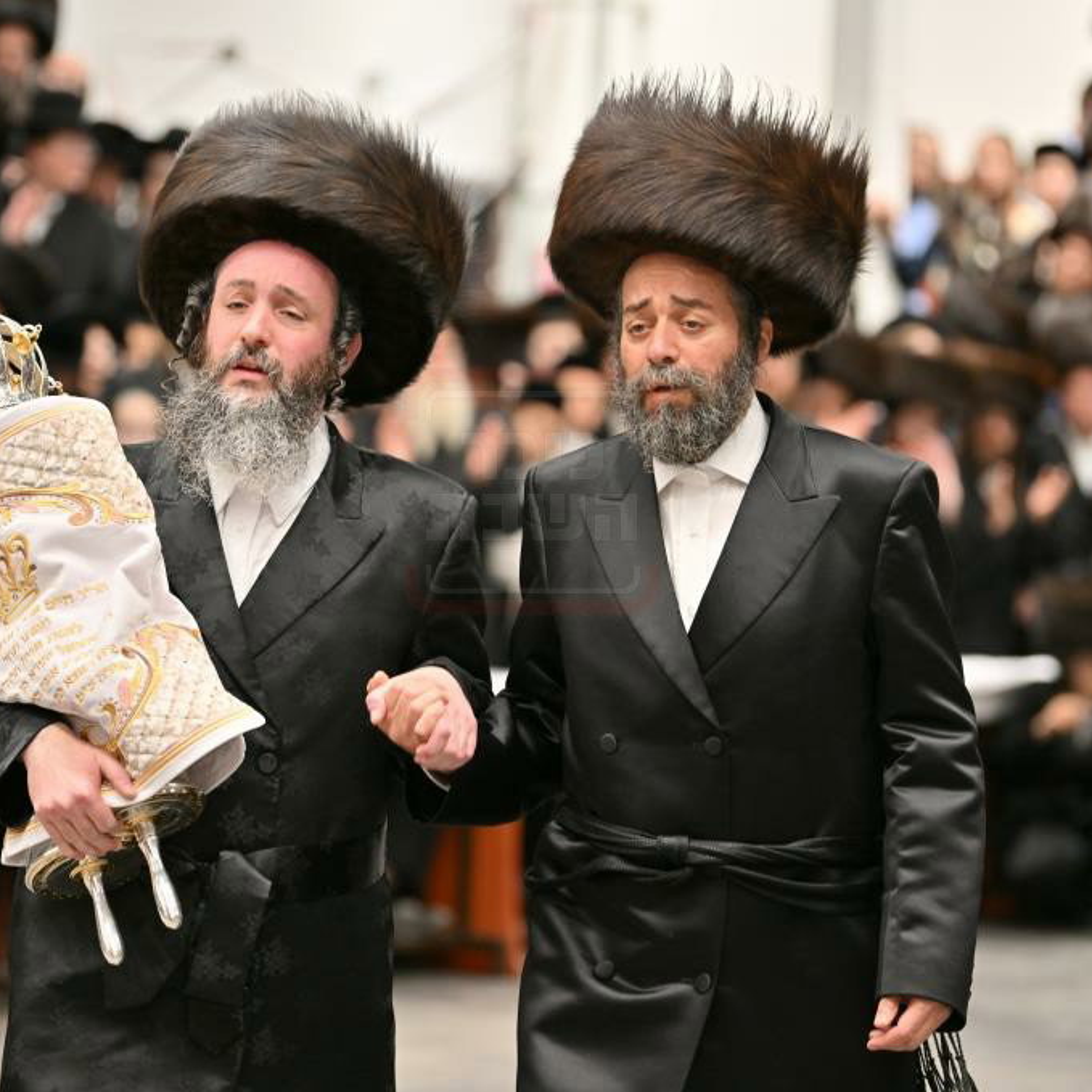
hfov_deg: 10.1
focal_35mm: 173
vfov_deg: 10.1
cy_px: 548
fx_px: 6174
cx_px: 526
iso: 250
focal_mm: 135
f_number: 2.8
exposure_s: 1/200
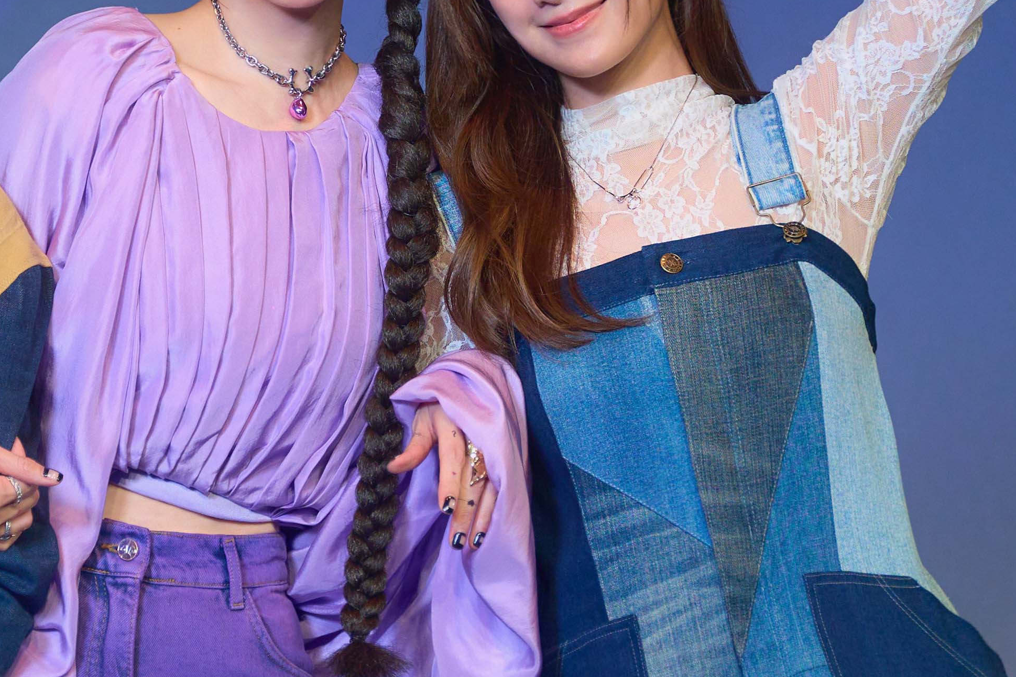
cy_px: 217
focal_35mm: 167
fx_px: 4704
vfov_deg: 8.2
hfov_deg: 12.3
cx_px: 225
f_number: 2.8
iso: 320
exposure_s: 1/250
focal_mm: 47.2
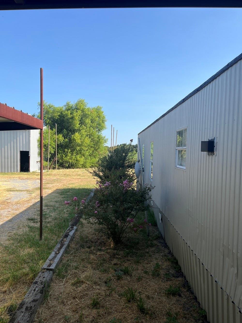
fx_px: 242
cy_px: 162
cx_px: 121
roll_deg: +0.1
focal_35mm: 26
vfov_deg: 67.3
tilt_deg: -2.9
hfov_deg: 53.1
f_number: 1.6
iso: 50
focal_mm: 5.1
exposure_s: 1/2358
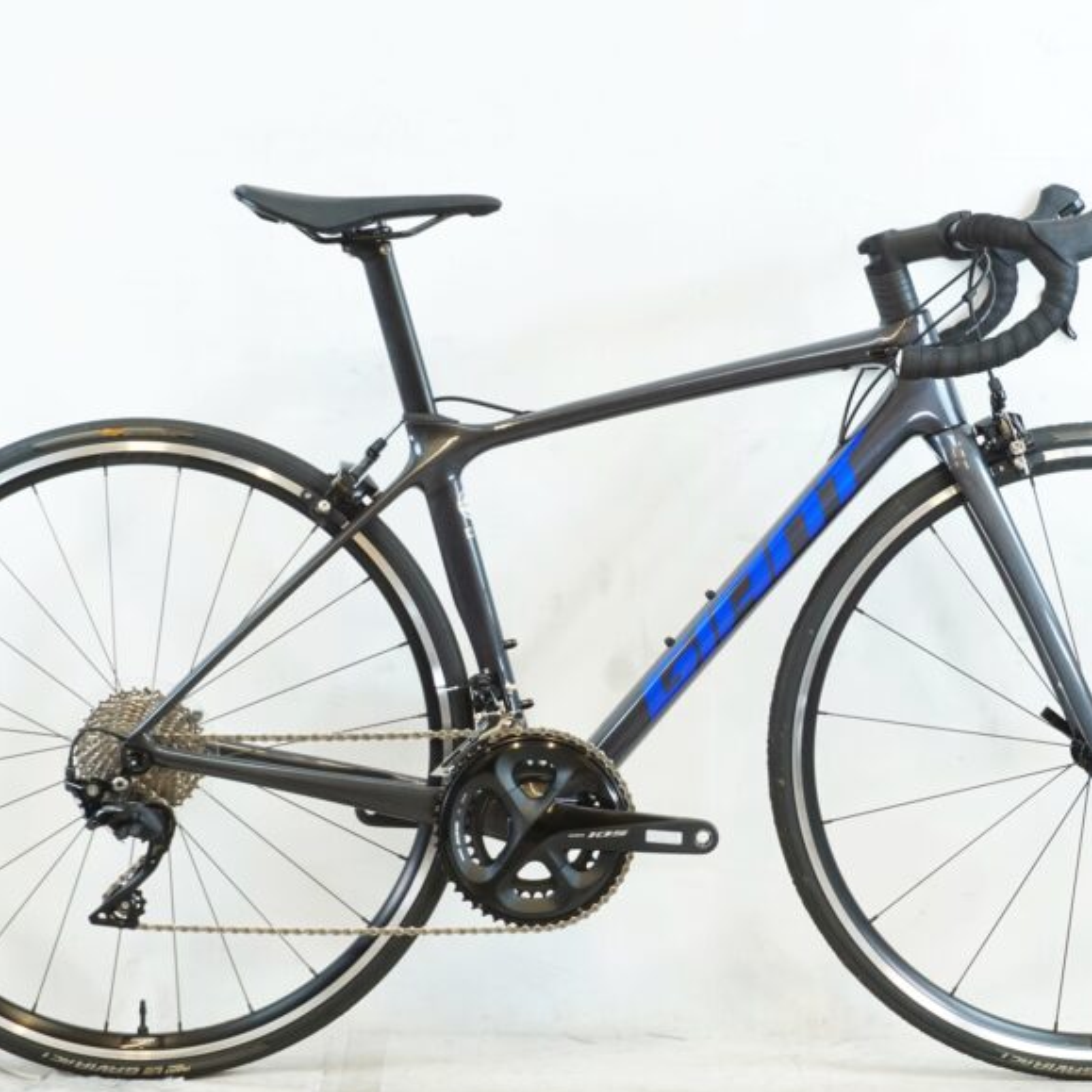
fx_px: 3319
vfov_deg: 18.7
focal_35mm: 93
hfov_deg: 18.7
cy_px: 552
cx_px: 613
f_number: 6.3
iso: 800
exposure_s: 1/40
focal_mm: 48
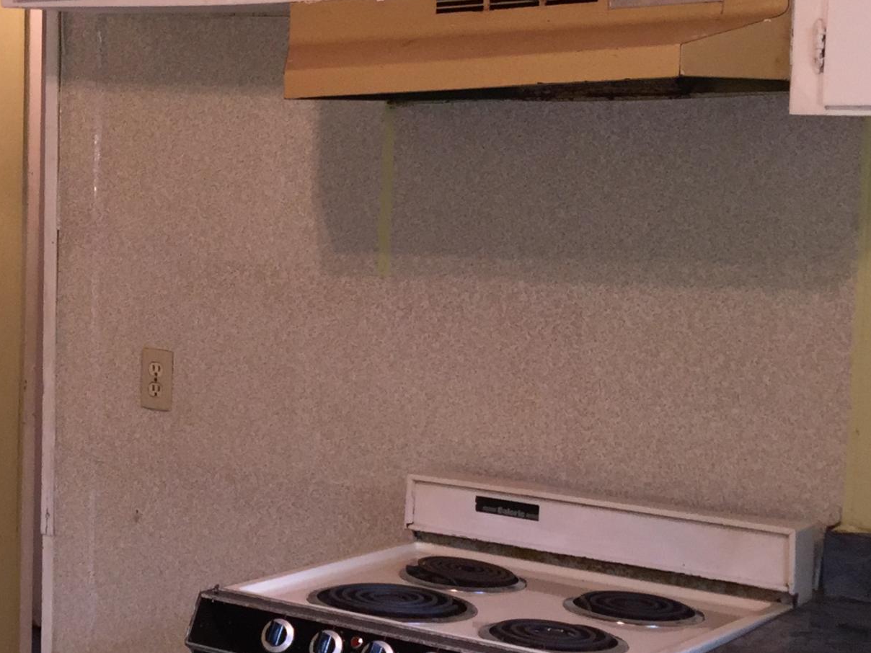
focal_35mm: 72
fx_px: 1812
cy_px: 309
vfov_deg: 20.4
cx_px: -56
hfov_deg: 25.3
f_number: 2.2
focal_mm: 4.15
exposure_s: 1/30
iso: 64
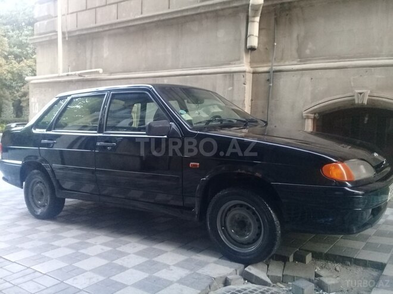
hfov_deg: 58.4
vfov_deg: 45.4
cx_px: 196
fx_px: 352
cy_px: 147
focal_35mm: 31
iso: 200
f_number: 2.2
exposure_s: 1/15
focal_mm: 3.3
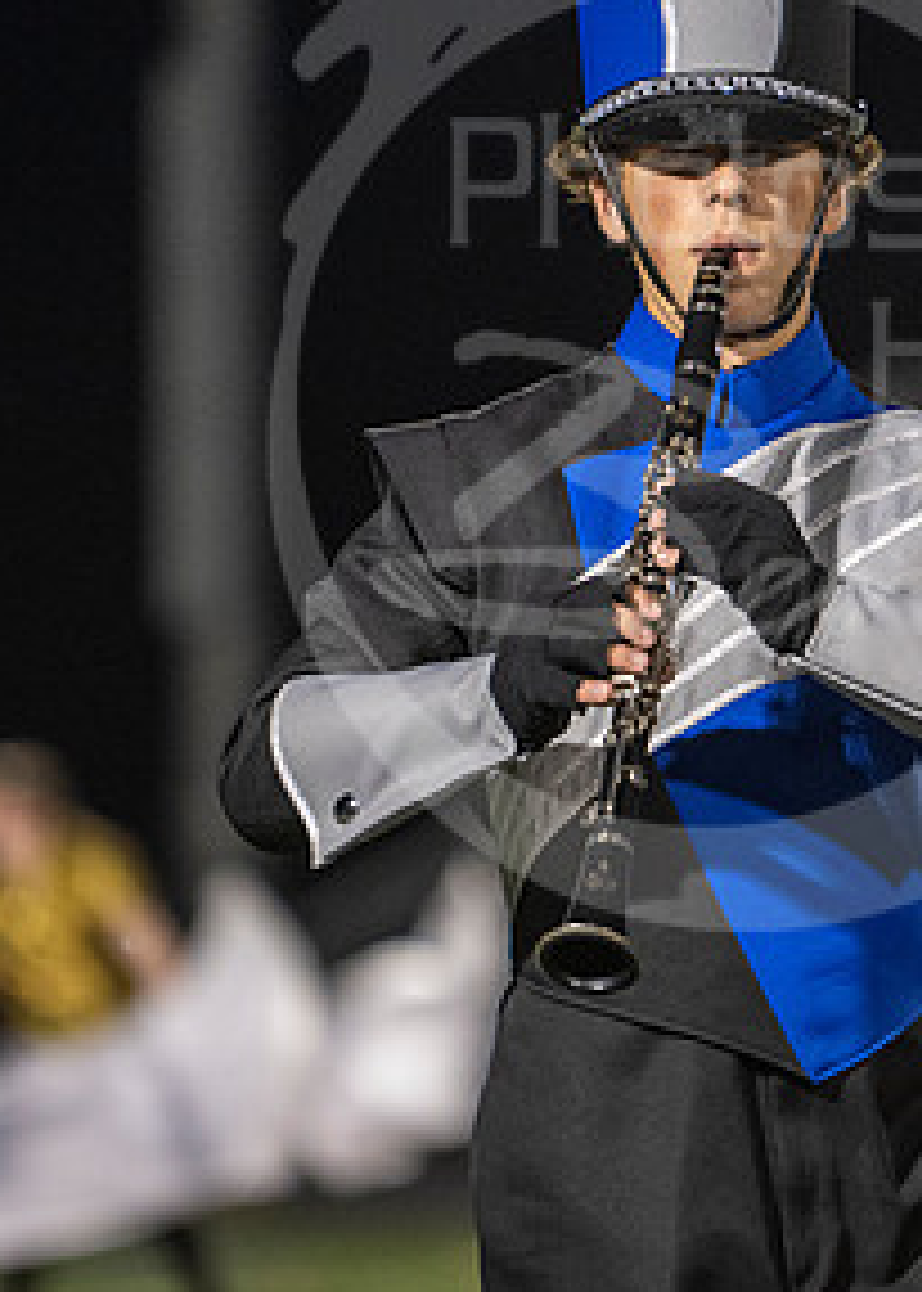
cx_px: 853
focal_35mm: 471
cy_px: 400
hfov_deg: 3.1
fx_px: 17267
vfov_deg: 4.3
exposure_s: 1/500
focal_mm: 200
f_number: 2.8
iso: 4000
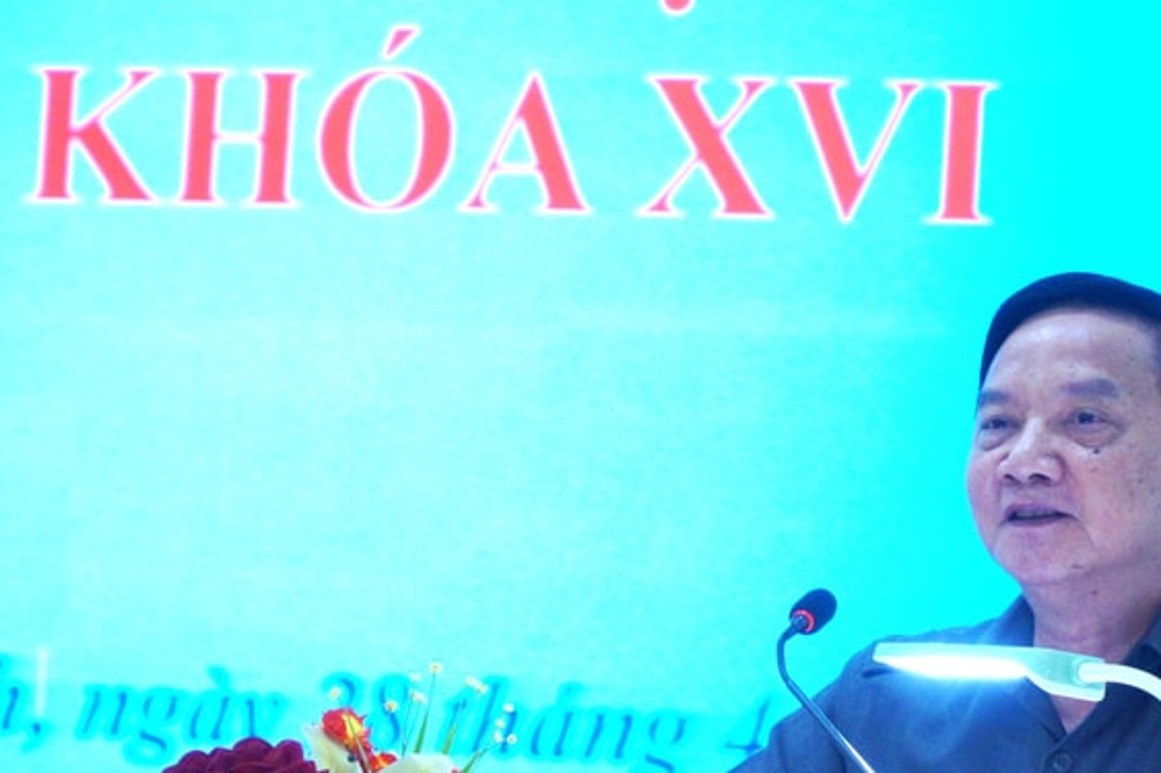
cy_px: 544
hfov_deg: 8.2
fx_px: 8092
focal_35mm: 251
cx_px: 922
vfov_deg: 5.5
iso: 1600
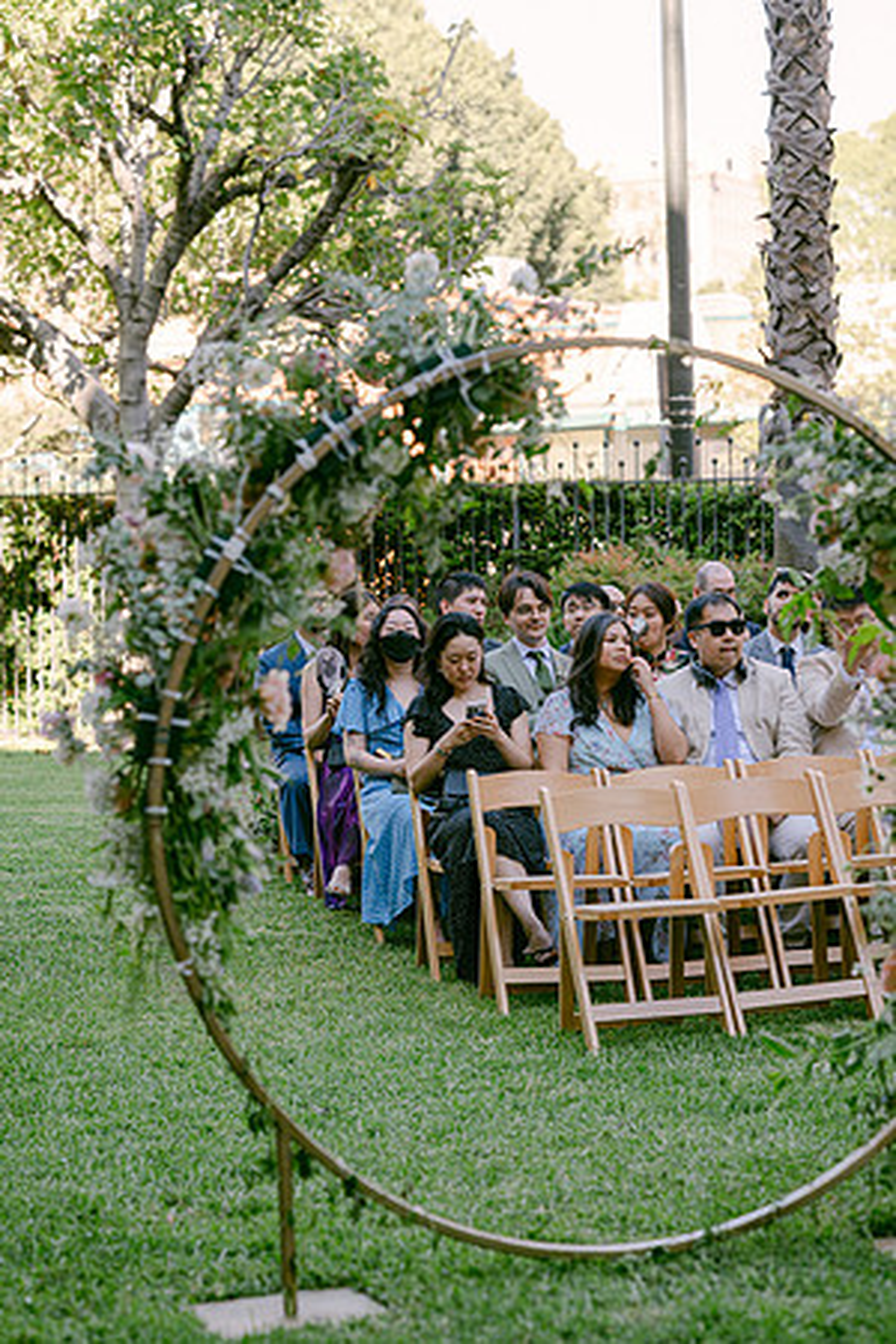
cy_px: 672
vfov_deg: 23.9
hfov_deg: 16.1
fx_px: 3173
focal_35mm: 85
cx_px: 448
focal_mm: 85
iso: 80
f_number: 3.2
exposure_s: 1/320
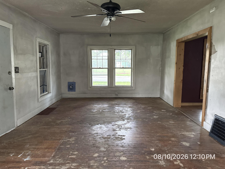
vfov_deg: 56.8
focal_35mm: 24
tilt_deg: -5.9
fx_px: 156
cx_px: 112
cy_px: 84
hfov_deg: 71.6
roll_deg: -0.4
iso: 500
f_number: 1.78
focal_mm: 6.76
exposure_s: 1/60
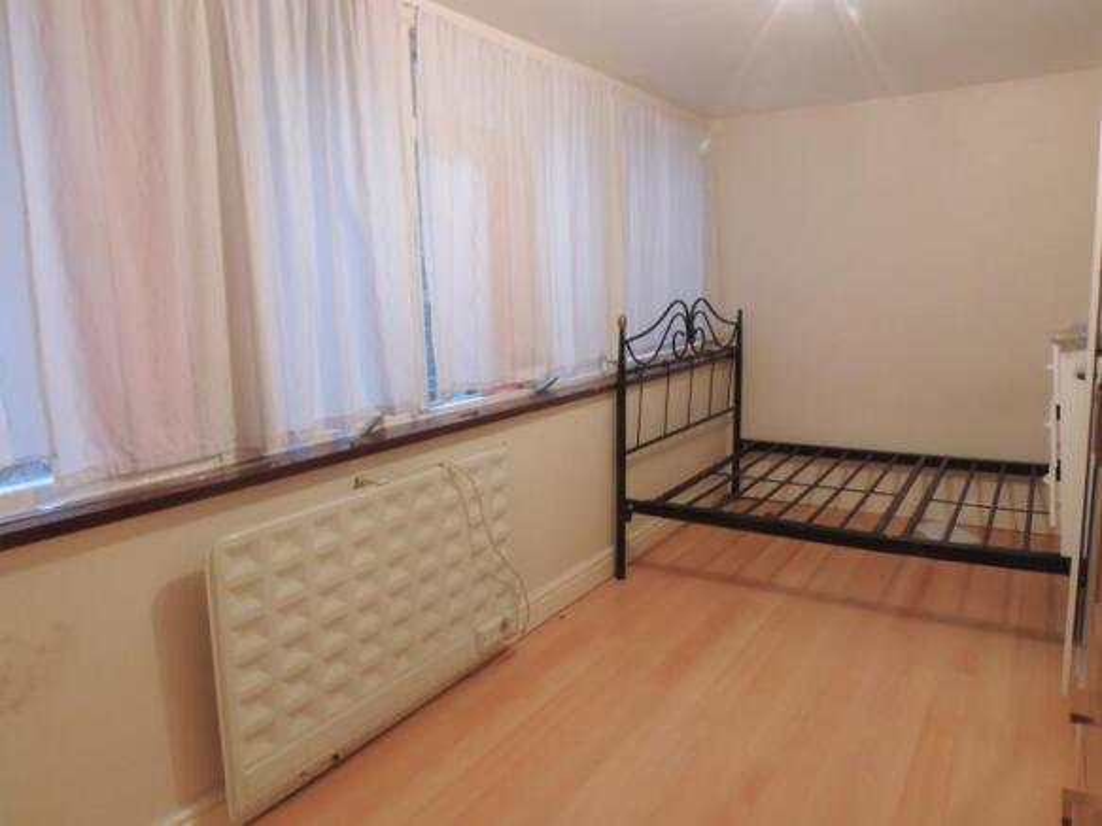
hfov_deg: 71.6
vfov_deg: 56.8
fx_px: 764
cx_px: 551
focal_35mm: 24
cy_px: 413
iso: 560
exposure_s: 1/8
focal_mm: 4.3
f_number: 7.4
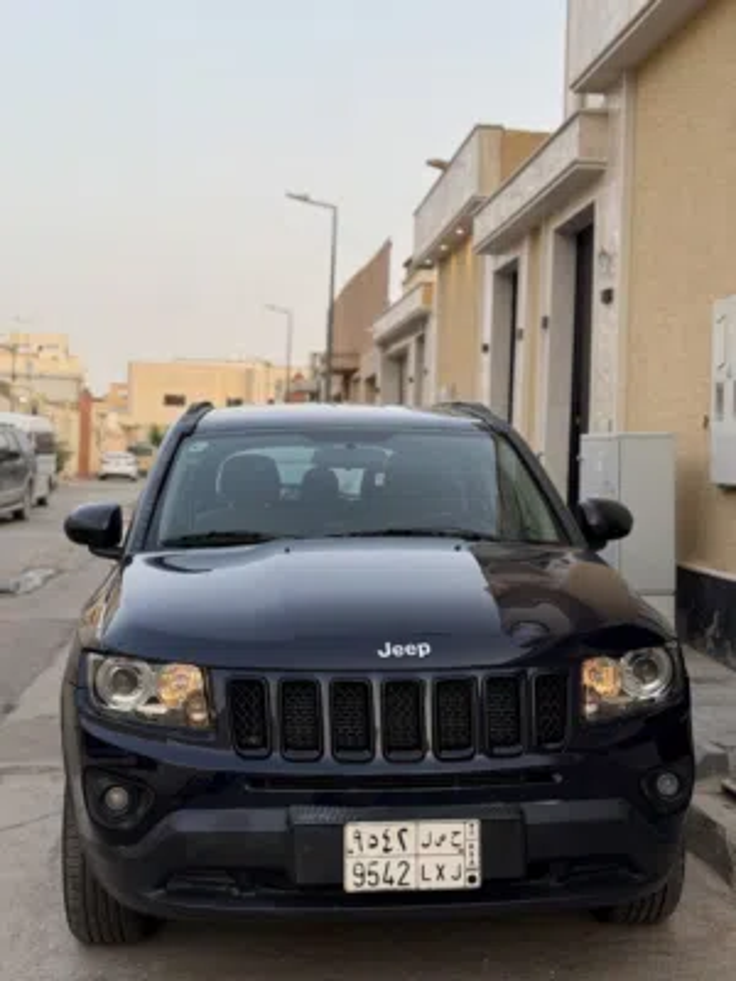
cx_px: 368
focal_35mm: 48
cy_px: 490
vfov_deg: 39.7
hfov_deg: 30.3
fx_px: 1361
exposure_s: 1/496
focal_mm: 6.76
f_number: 1.78
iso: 64
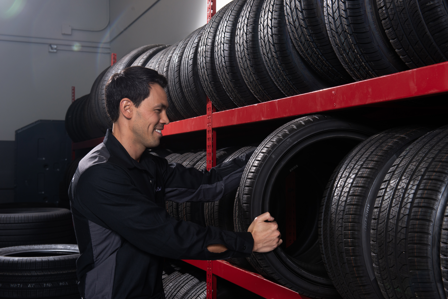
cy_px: 150
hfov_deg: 38.2
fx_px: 647
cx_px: 224
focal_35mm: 52
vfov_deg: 26.0
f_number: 8
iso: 400
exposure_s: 1/160
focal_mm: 52
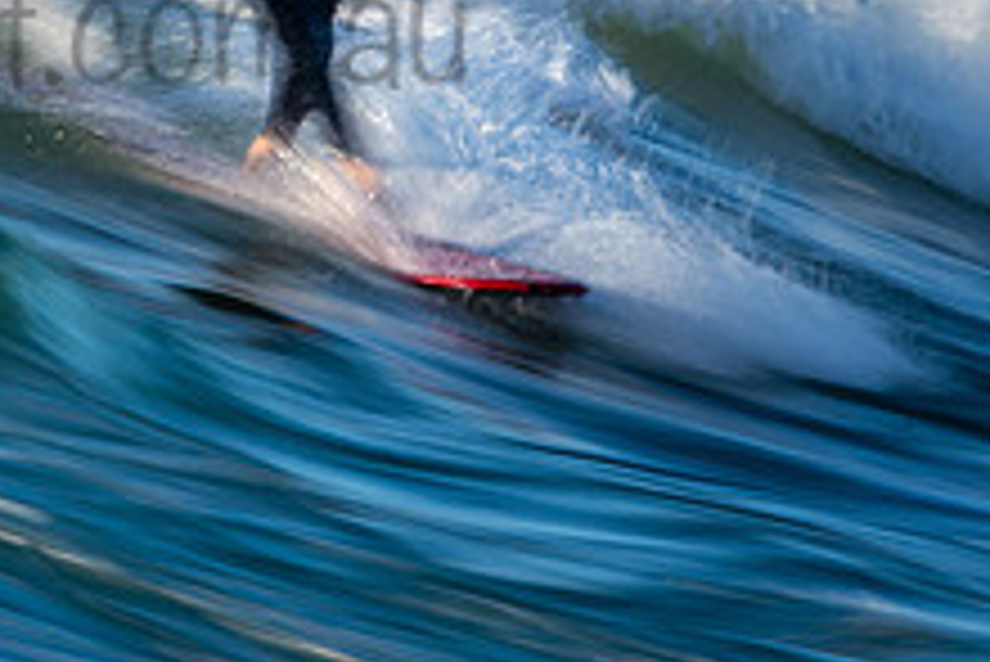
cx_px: -9
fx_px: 54511
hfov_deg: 1.0
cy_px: -20
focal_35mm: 1981
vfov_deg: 0.7
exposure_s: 1/15
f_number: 29
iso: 100
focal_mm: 500
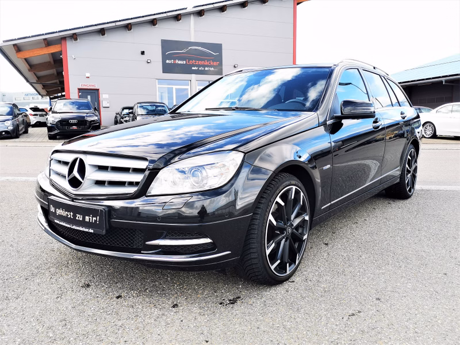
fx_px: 385
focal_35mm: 29
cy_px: 172
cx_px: 230
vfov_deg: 48.2
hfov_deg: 61.7
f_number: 1.8
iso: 50
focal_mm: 5.58
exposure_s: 1/370
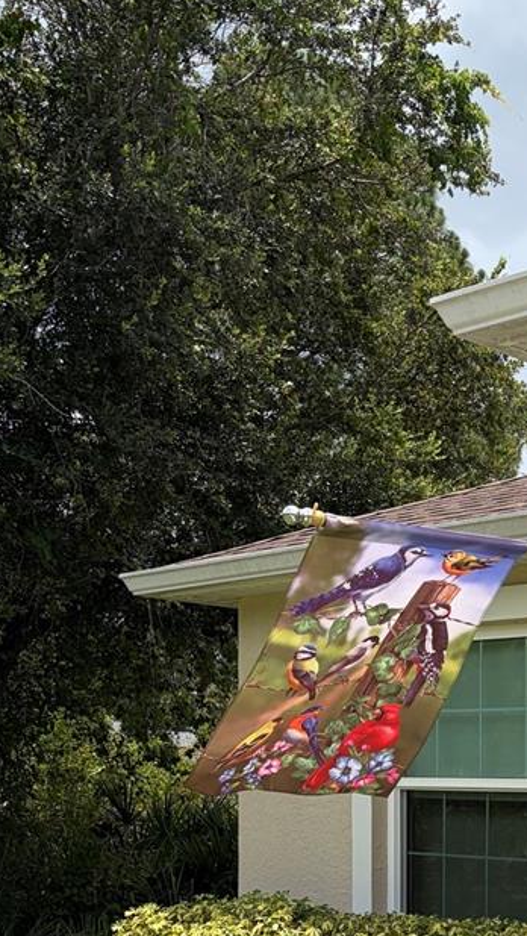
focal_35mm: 55
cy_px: 854
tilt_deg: -2.0
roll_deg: -1.5
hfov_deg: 20.1
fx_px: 1365
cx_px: 672
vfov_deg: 35.5
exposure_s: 1/6329
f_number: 1.6
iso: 64
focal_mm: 5.96
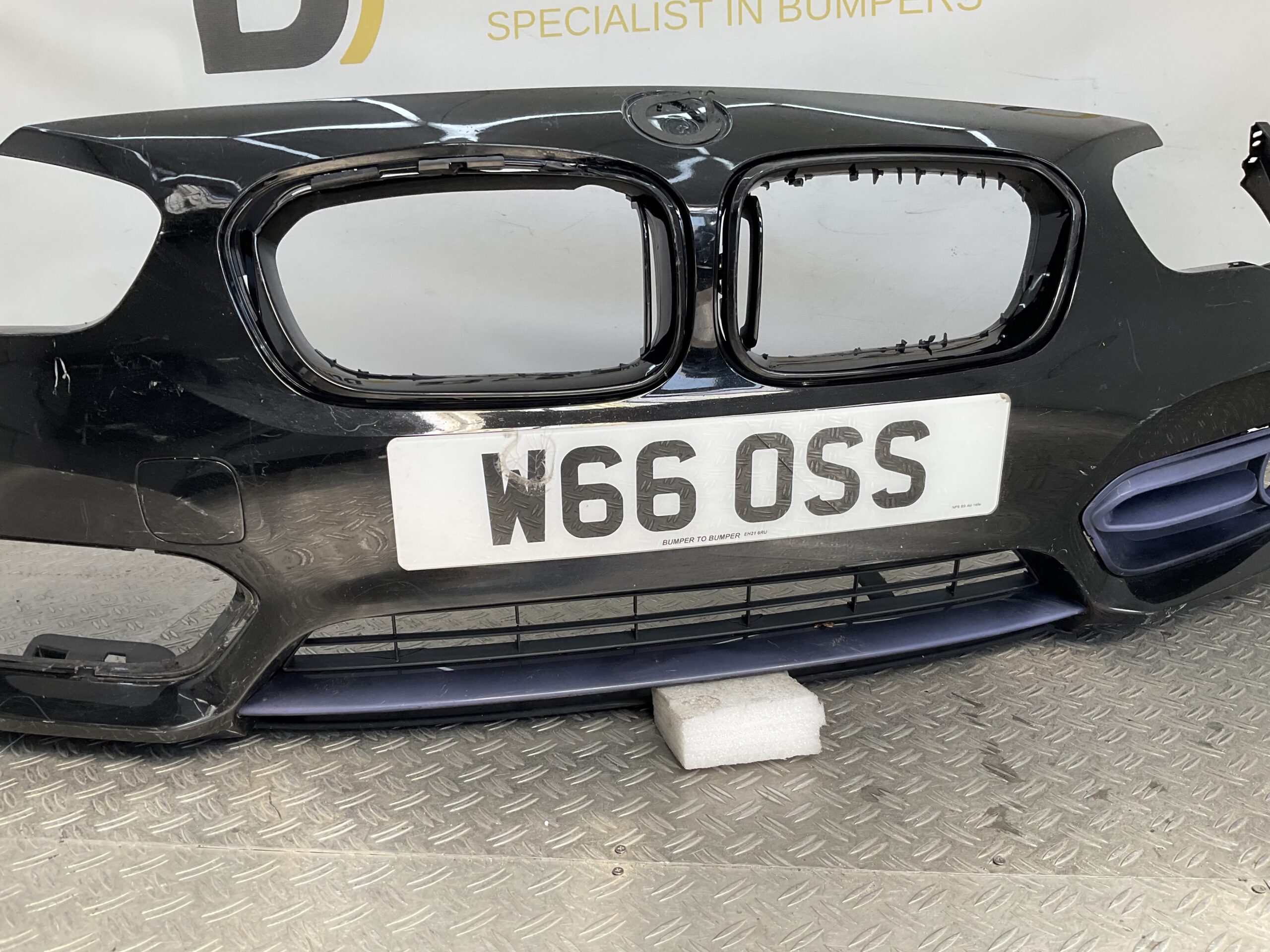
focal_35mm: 29
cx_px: 635
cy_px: 476
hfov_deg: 61.7
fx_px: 1064
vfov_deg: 48.2
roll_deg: +1.2
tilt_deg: -16.6
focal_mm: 3
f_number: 1.8
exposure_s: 1/300
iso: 16
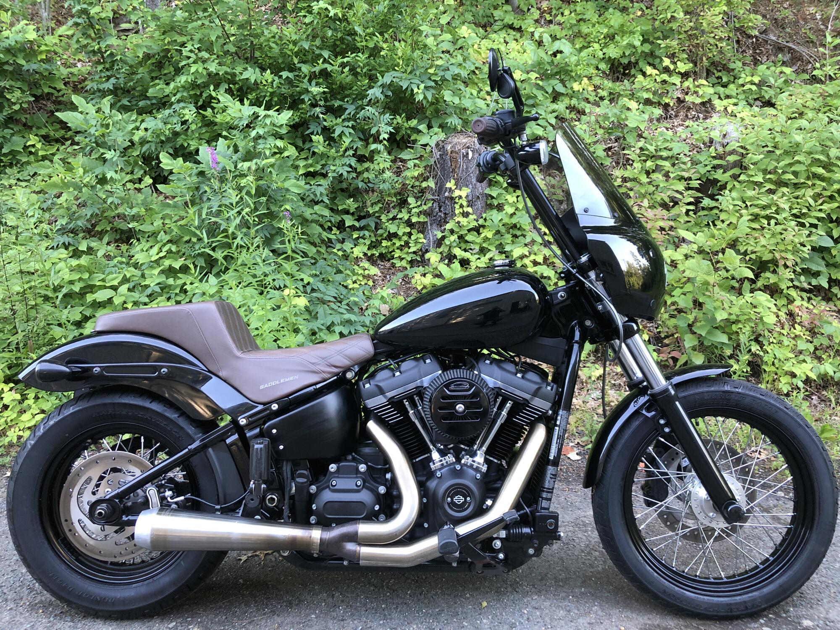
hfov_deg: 63.4
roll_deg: +1.4
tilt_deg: -6.9
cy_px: 315
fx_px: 679
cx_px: 420
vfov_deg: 49.7
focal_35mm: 28
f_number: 1.8
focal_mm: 4
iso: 40
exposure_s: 1/30
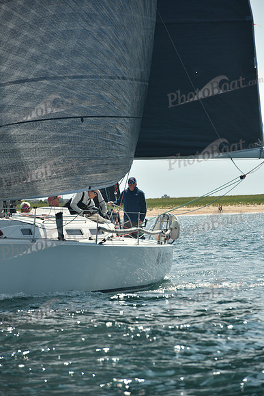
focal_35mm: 200
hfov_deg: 6.9
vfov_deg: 10.3
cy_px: 198
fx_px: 2199
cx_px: 132
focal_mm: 200
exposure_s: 1/800
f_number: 6.3
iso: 320
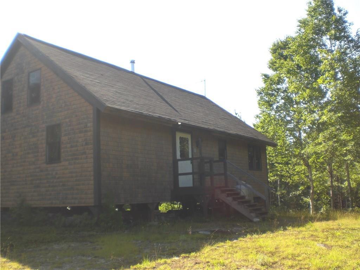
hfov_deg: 49.0
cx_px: 180
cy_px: 135
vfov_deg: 37.7
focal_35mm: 38
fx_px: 395
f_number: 3.1
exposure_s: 1/320
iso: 50
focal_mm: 6.3
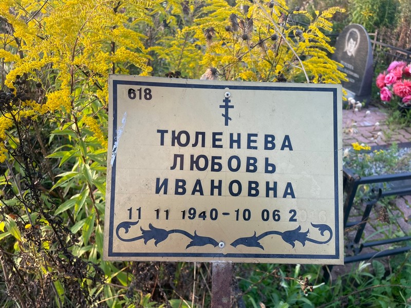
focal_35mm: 26
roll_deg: -1.1
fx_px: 309
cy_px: 154
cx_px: 206
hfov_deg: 67.3
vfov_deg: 53.1
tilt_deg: -30.0
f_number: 1.6
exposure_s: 1/276
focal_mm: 4.2
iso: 32
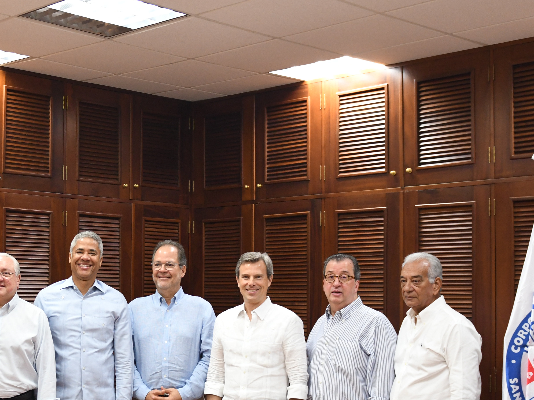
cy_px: 286
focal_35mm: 63
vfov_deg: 23.1
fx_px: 972
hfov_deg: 29.9
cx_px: 95
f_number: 2.8
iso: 1250
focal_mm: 24
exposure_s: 1/100
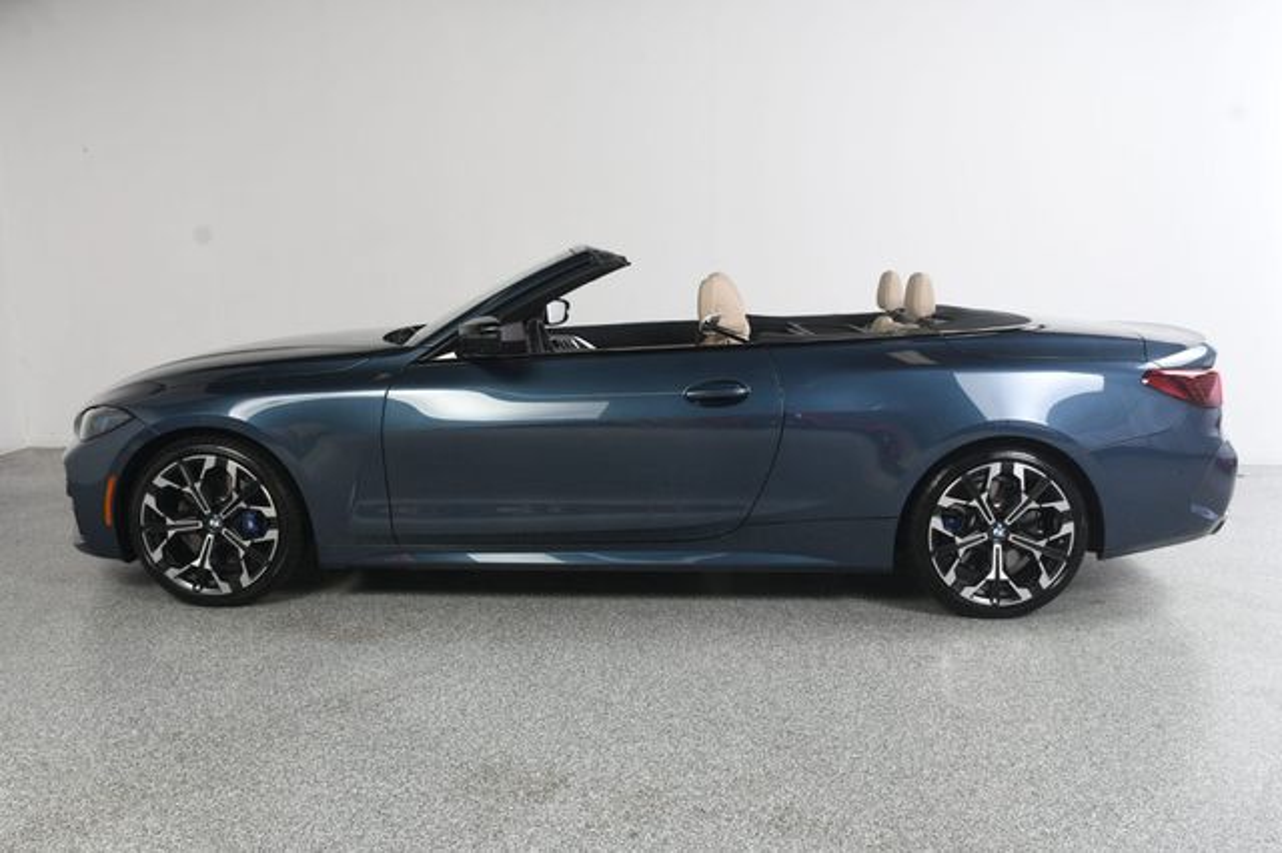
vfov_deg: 43.6
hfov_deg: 62.0
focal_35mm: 30
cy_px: 426
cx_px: 641
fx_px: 1068
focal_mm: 20
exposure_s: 1/160
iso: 100
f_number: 8
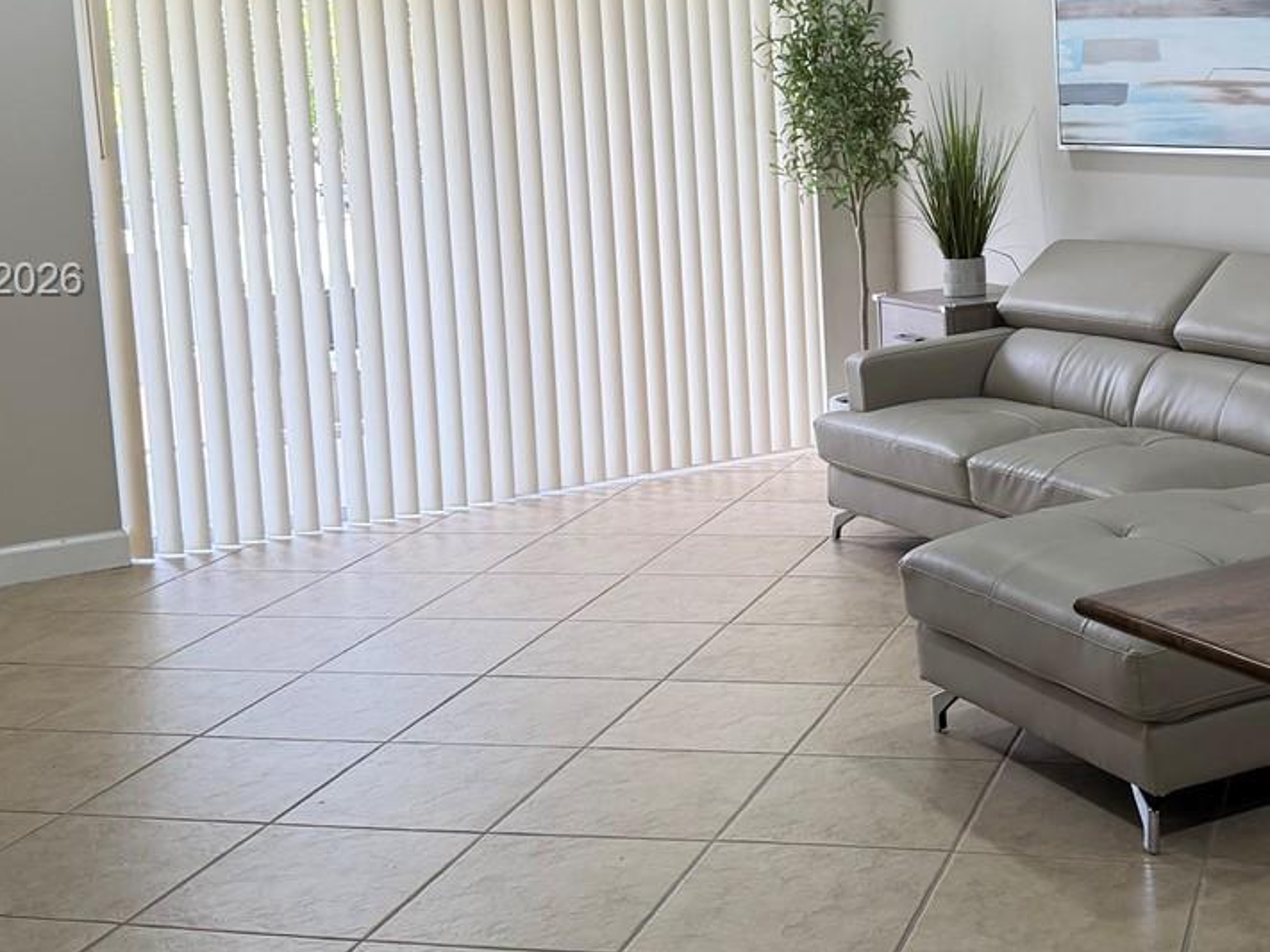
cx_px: 956
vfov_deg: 26.8
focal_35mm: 54
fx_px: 1981
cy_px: 282
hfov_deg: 34.8
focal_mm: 6.76
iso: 100
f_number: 1.78
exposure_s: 1/120
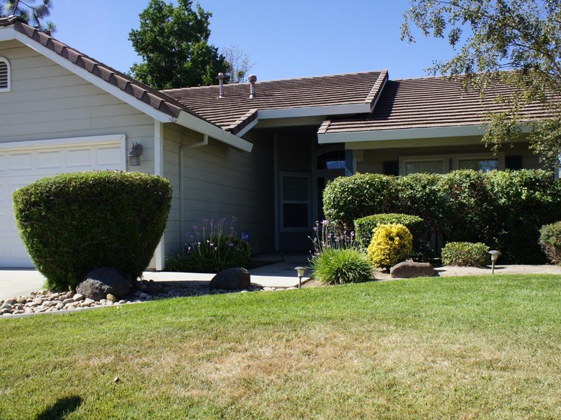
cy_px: 233
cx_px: 272
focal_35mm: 33
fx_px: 535
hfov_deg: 55.3
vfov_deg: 42.9
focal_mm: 16
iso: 200
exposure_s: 1/160
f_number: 11
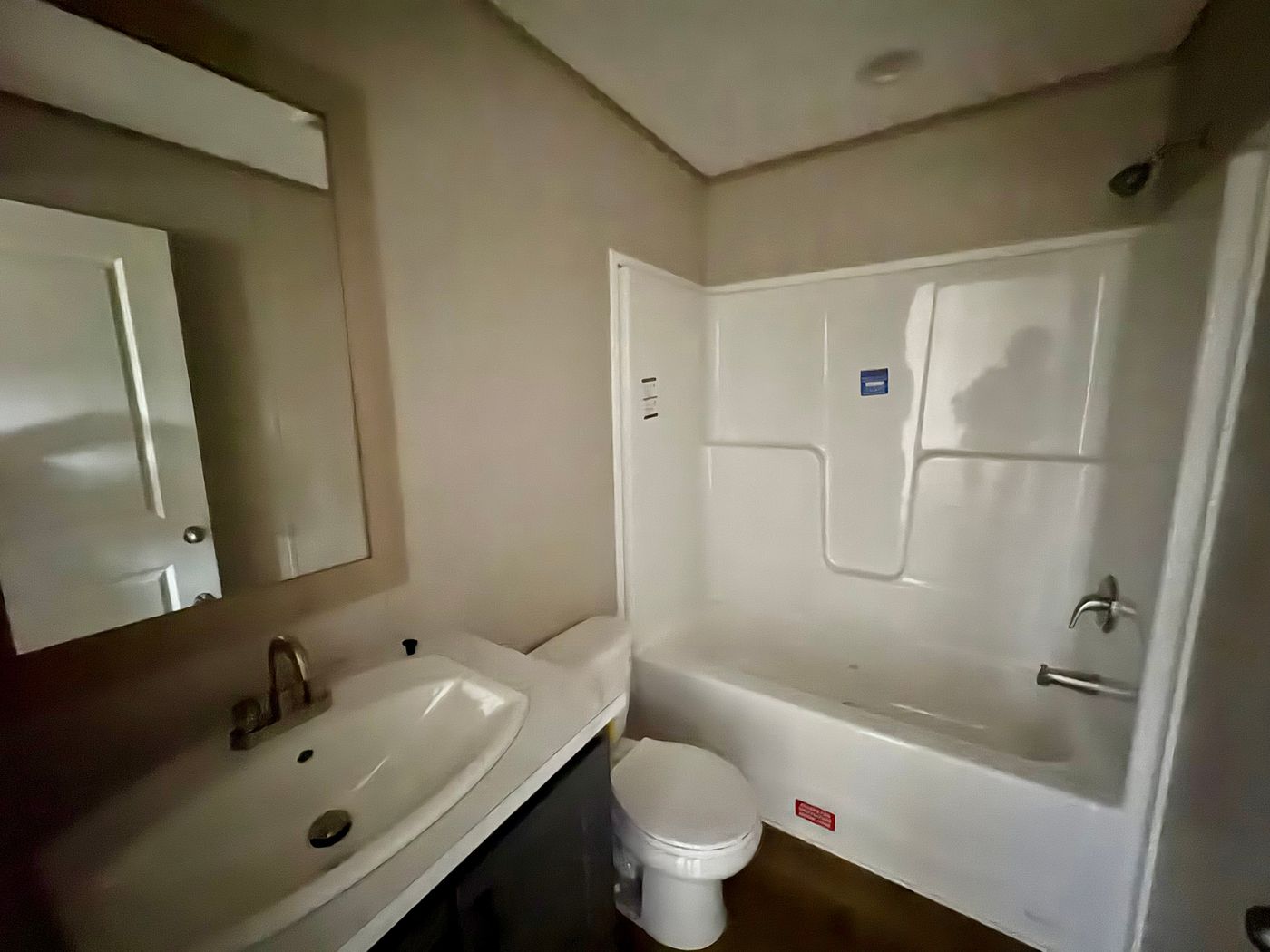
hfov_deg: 102.1
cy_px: 476
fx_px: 514
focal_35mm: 14
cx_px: 635
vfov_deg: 85.7
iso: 2500
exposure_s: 1/7
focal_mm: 2.22
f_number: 2.2
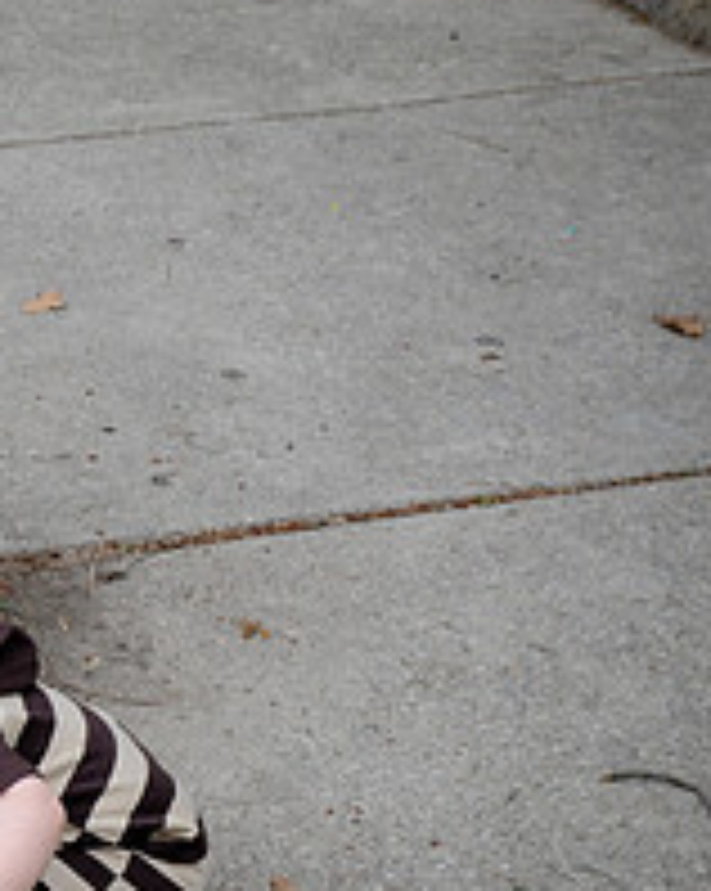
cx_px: -459
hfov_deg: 14.2
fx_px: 2608
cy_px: 403
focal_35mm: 99
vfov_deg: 19.4
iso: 200
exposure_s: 1/125
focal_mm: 24
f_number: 6.3
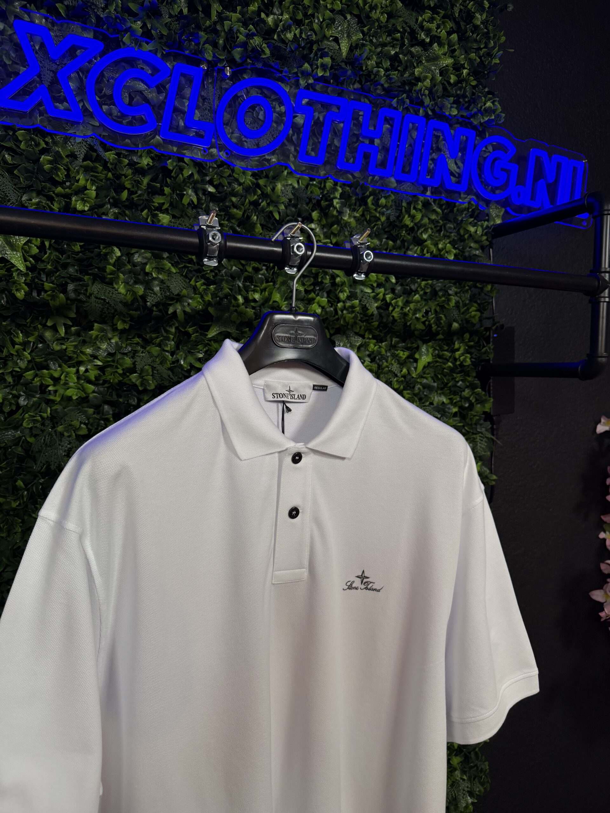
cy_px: 406
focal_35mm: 24
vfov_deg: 71.6
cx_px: 305
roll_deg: -1.3
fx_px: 564
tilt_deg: -3.4
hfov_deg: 56.8
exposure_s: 1/84
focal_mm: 6.76
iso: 160
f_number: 1.78
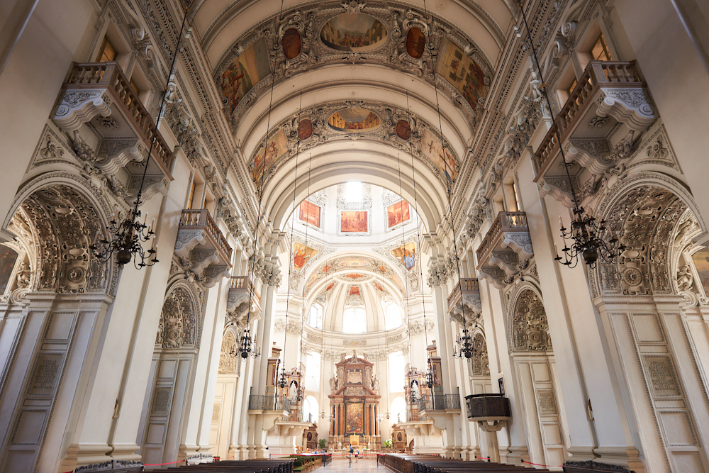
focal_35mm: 21
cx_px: 354
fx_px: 414
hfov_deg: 81.2
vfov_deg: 59.5
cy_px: 236
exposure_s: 1/4
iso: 400
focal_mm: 21
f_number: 4
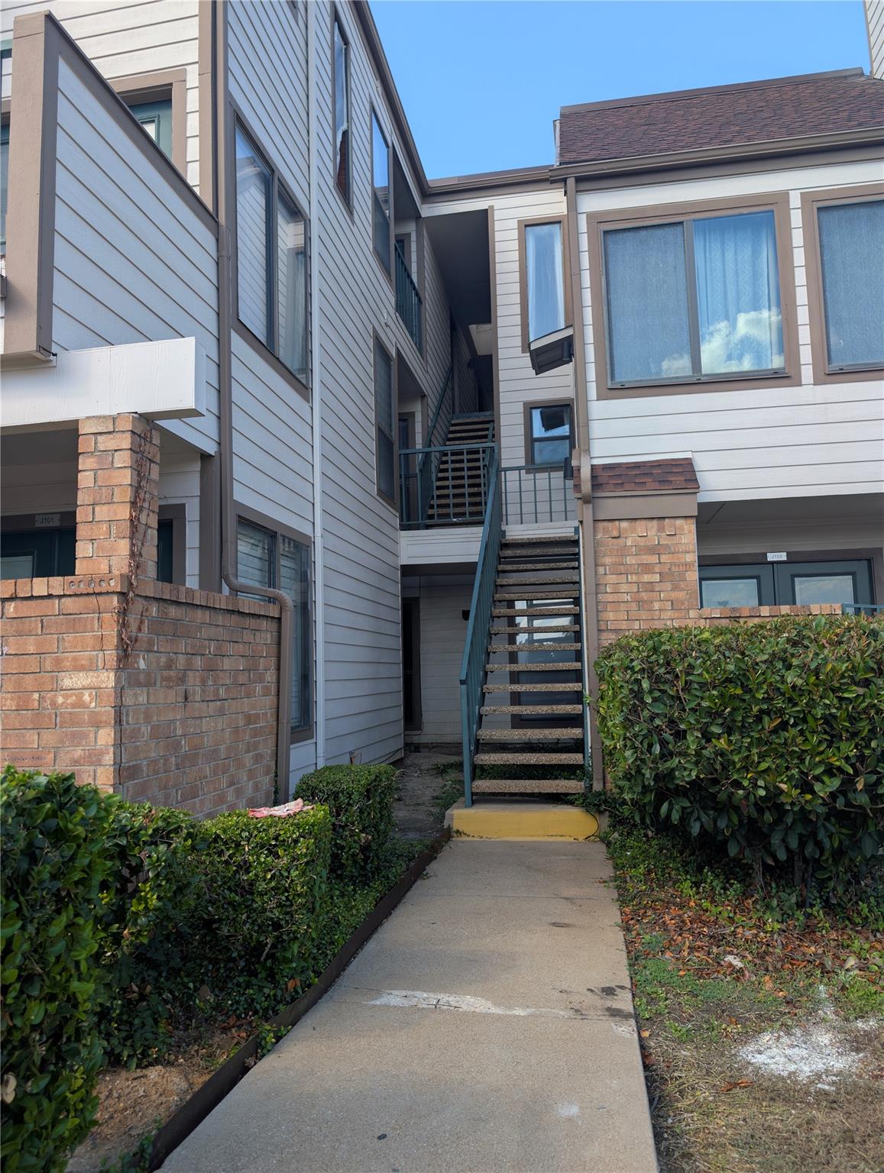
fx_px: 815
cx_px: 442
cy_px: 586
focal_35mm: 24
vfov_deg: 71.5
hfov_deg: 56.9
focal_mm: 6.9
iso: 20
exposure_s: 1/329
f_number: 1.68
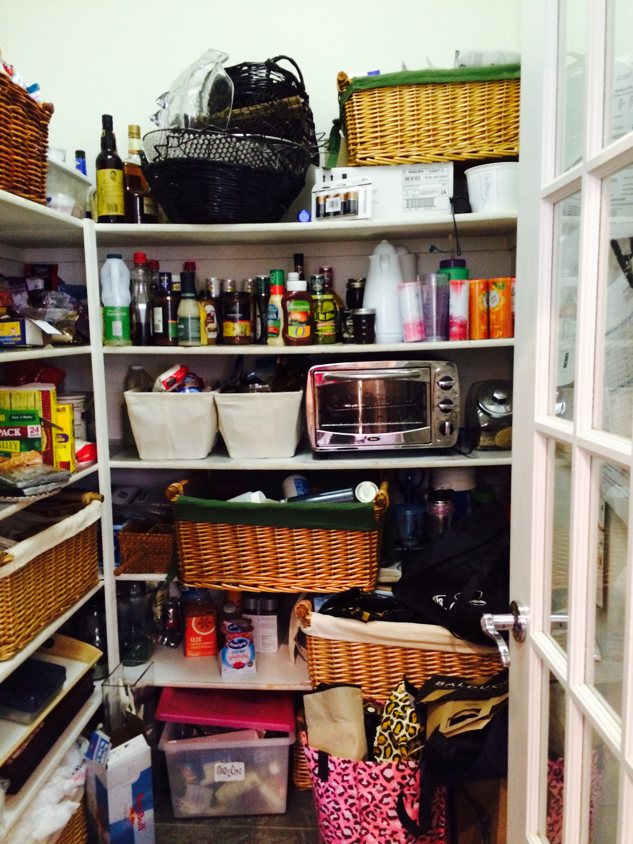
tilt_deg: -5.8
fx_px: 707
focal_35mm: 29
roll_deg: +0.9
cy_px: 422
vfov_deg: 61.7
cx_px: 316
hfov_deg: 48.2
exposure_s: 1/20
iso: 320
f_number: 2.2
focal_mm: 4.15
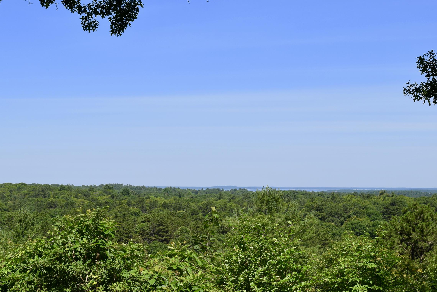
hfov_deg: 27.0
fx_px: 910
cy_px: 175
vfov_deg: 18.2
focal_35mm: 75
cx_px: 223
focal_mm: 38
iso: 200
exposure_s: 1/400
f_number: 10
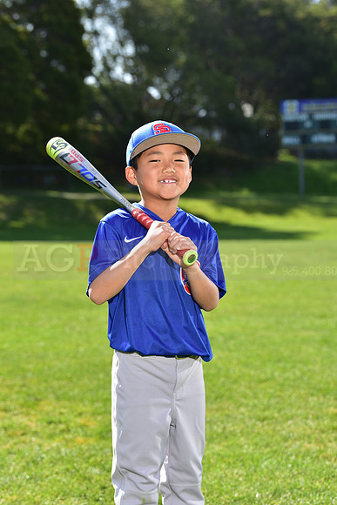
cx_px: 168
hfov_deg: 14.9
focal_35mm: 92
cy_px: 252
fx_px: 1291
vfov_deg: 22.1
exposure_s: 1/250
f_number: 5
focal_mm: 92
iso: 80
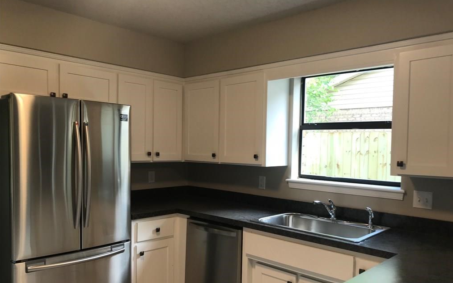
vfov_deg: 41.7
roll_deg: -0.5
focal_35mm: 30
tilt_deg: -1.0
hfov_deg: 62.9
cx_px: 228
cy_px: 169
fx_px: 370
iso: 25
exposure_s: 1/40
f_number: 1.8
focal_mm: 3.99
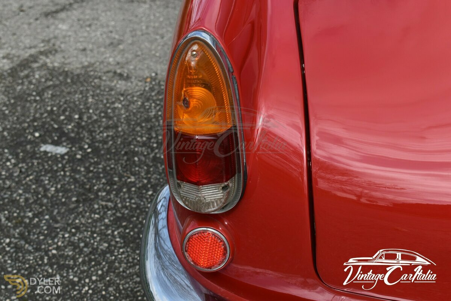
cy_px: 150
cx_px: 226
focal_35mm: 72
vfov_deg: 18.9
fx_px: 902
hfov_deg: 28.1
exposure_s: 1/250
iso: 140
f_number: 8
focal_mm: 48
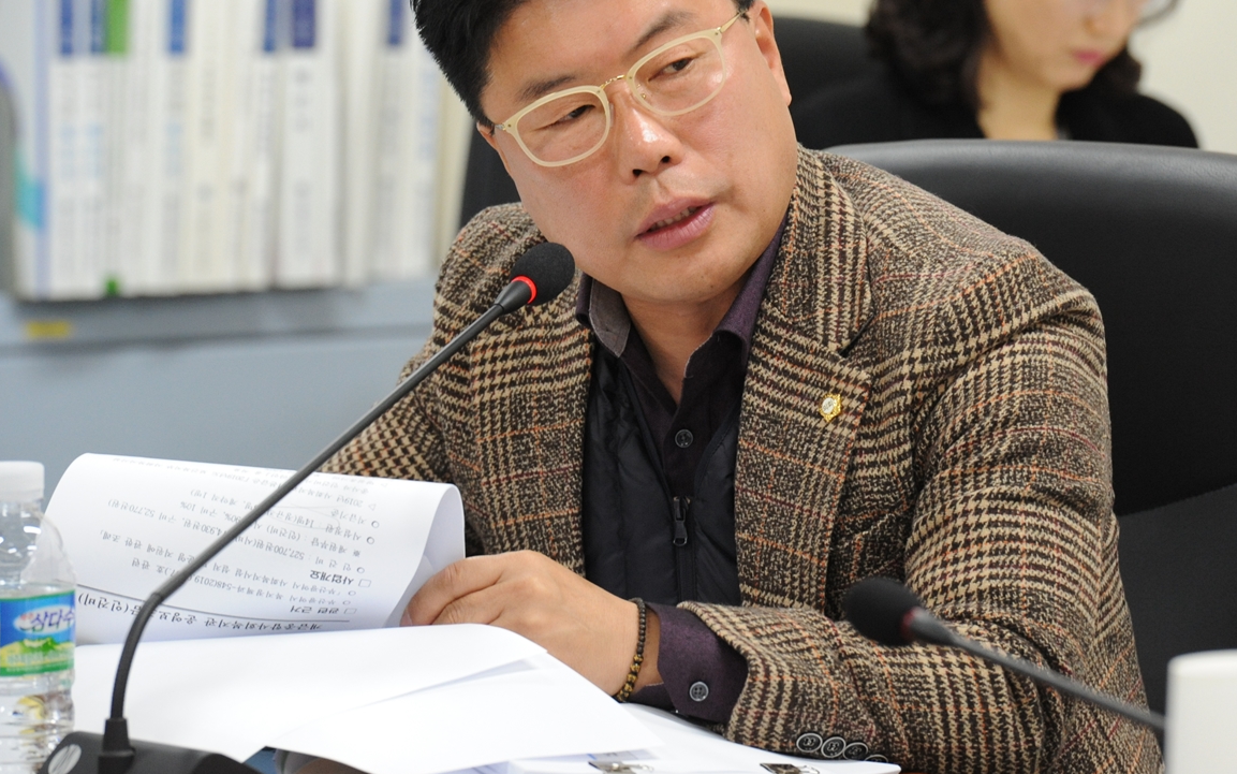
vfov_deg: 5.0
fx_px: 8935
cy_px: 272
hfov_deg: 7.9
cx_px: 695
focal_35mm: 265
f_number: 7.1
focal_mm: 200
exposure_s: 1/80
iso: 2500
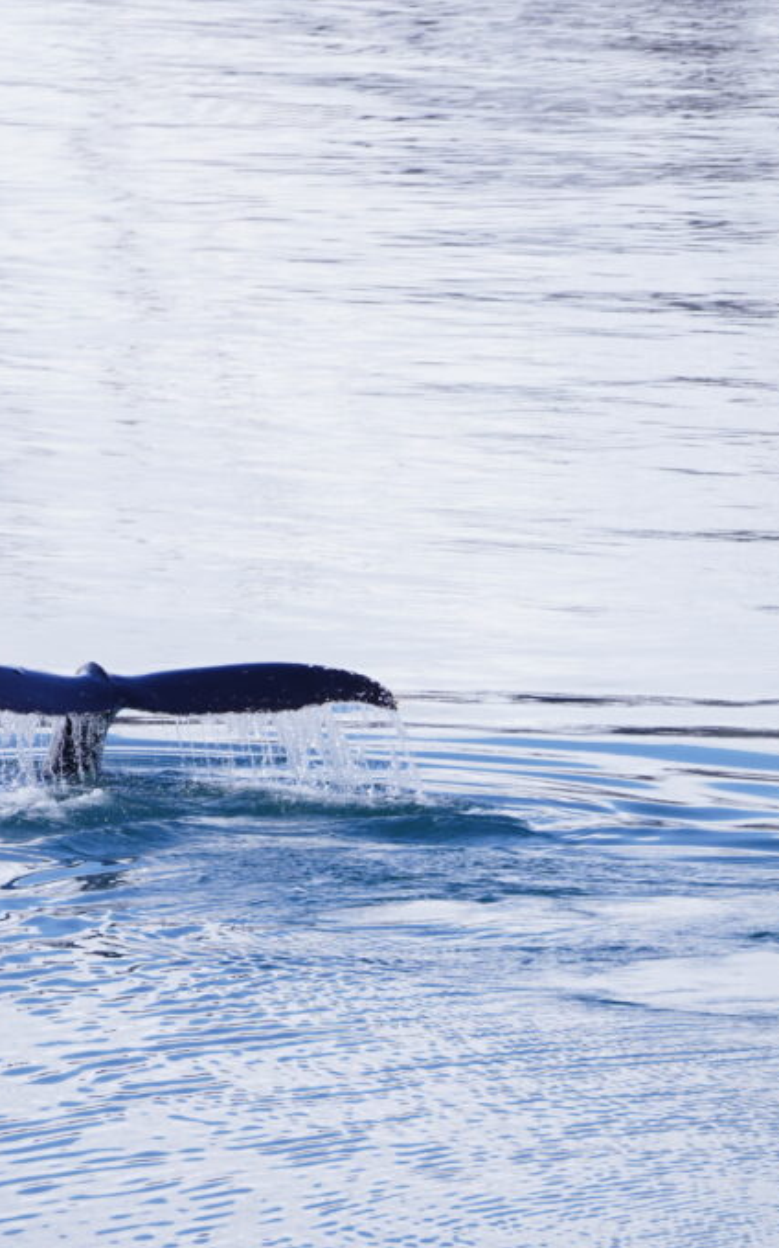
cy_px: 624
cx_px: 307
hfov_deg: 1.8
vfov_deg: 2.9
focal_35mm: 719
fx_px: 24439
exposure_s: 1/1250
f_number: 8
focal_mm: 468
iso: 320
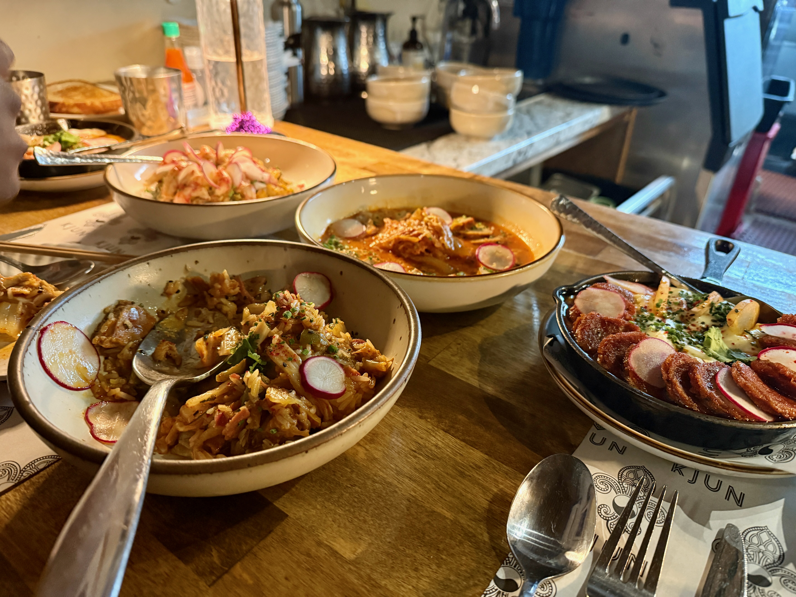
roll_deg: -2.4
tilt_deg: -30.4
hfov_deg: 71.6
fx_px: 552
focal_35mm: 24
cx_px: 398
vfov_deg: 56.8
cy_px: 298
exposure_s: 1/40
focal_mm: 6.76
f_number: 1.78
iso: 800
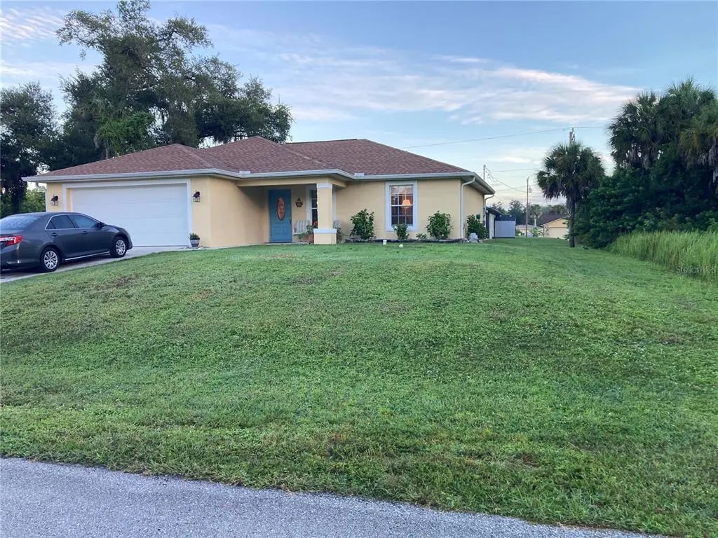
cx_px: 359
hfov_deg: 63.4
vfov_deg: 49.7
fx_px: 581
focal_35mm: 28
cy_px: 269
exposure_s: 1/121
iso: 25
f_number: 1.8
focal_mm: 3.99
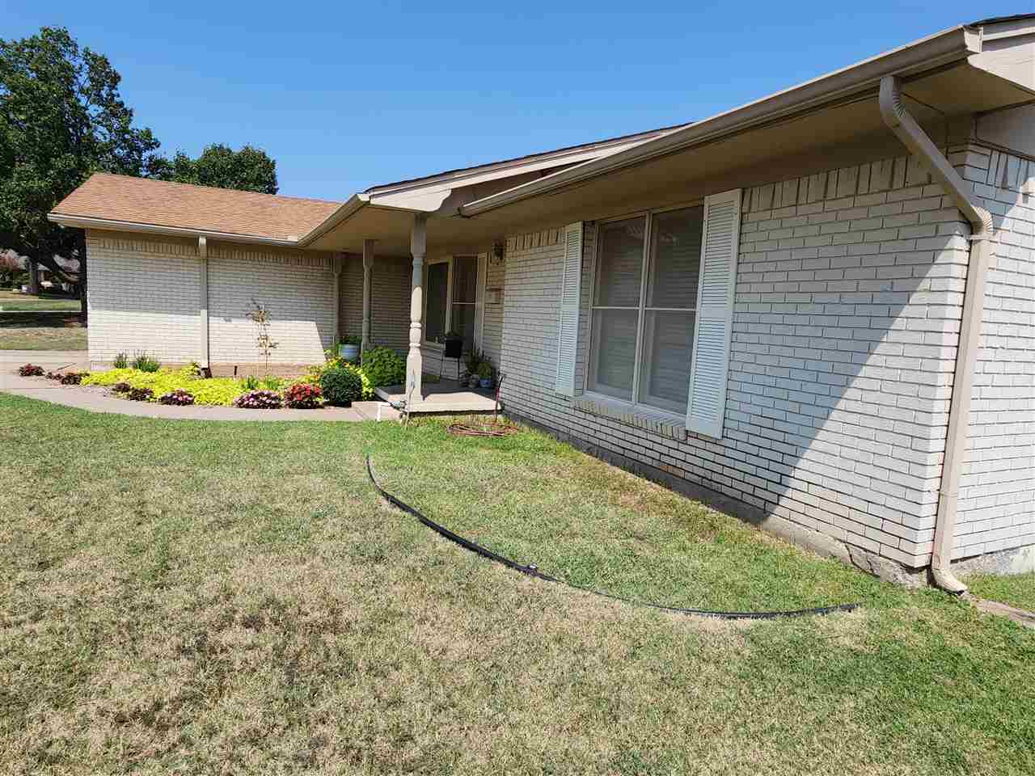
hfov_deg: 106.2
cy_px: 388
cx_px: 518
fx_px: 389
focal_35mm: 13
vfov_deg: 89.9
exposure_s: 1/2283
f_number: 2.2
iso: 50
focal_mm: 2.2
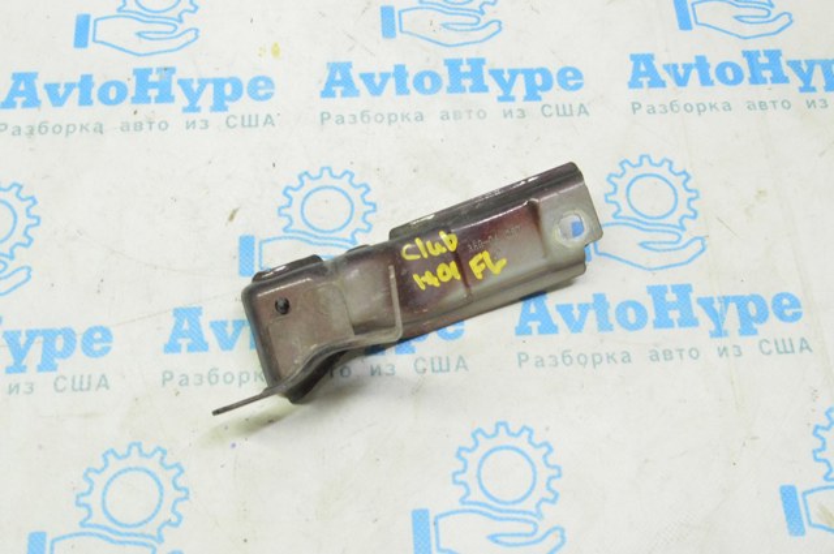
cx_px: 417
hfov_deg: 49.6
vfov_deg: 34.1
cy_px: 277
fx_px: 902
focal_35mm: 39
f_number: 20
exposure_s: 1/20
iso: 6400
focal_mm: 26
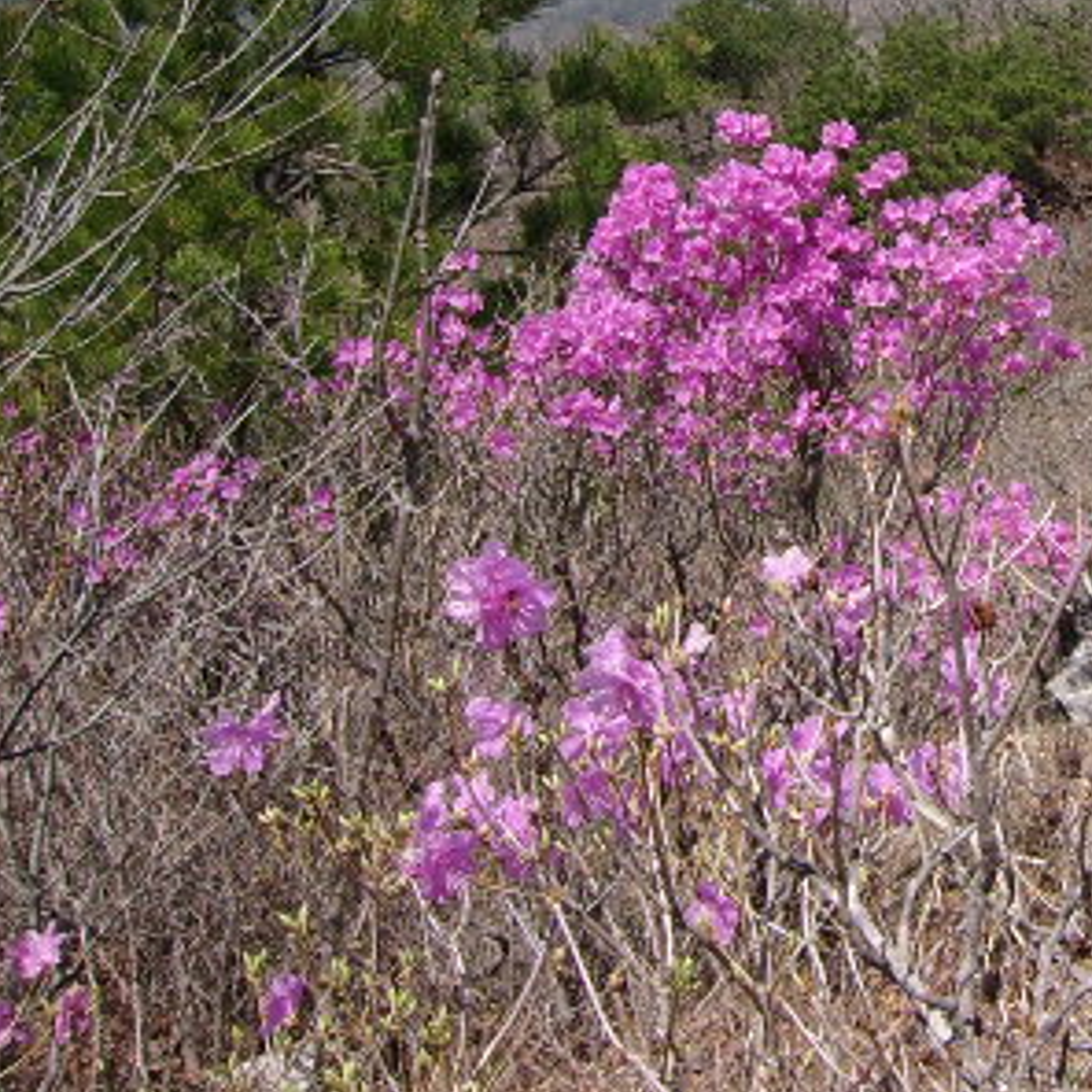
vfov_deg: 25.4
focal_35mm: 67
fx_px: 2391
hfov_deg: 24.2
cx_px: 1169
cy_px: 247
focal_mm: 5.95
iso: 50
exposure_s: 1/324
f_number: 5.8
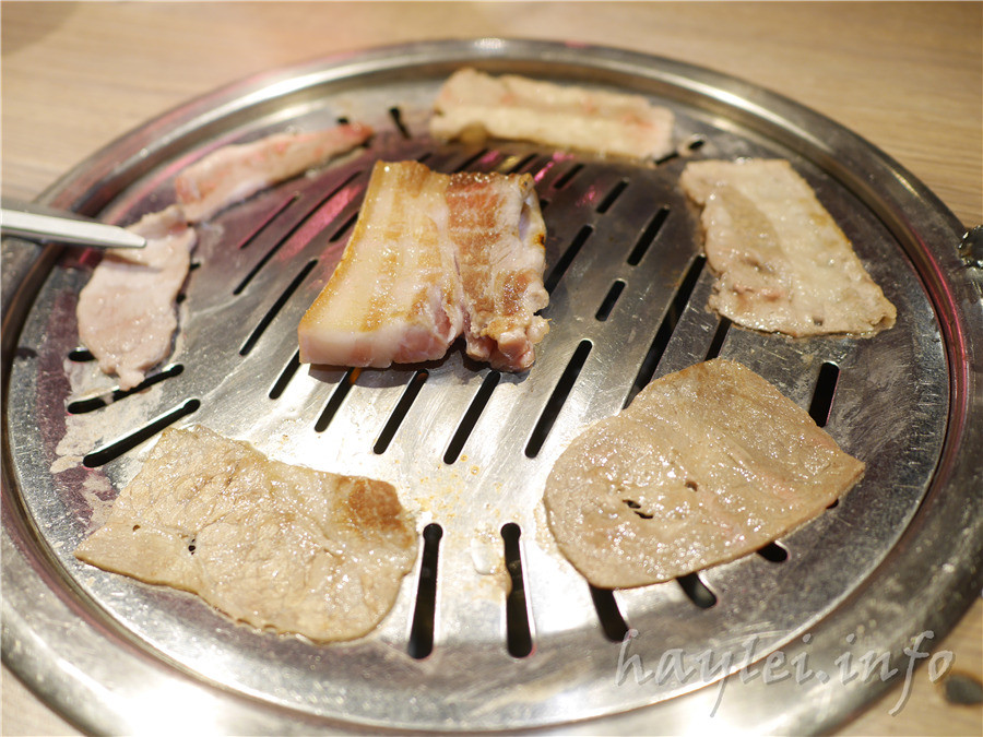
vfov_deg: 46.8
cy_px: 368
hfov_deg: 60.0
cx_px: 492
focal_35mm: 30
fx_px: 852
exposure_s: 1/100
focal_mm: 15
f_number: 1.8
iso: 200
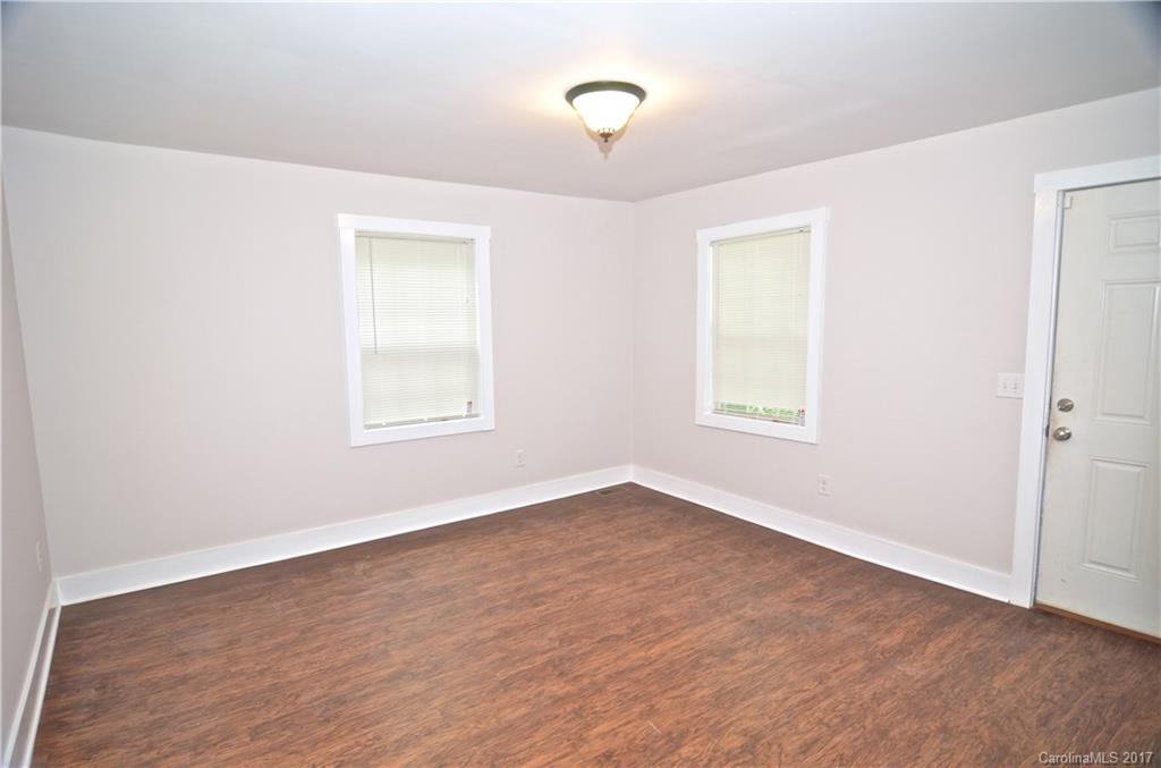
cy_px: 384
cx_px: 580
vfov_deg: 67.1
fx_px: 579
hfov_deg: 90.2
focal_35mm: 18
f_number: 4
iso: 450
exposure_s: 1/60
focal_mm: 12
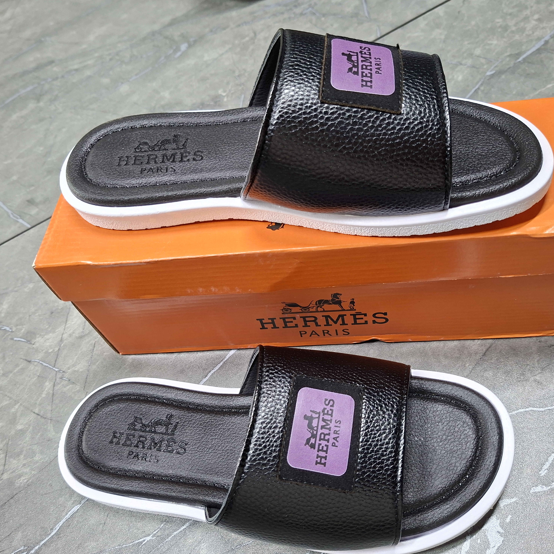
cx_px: 310
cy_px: 284
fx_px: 507
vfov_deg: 57.3
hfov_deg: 57.1
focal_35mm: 28
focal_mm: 5.54
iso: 250
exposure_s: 1/100
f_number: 1.8
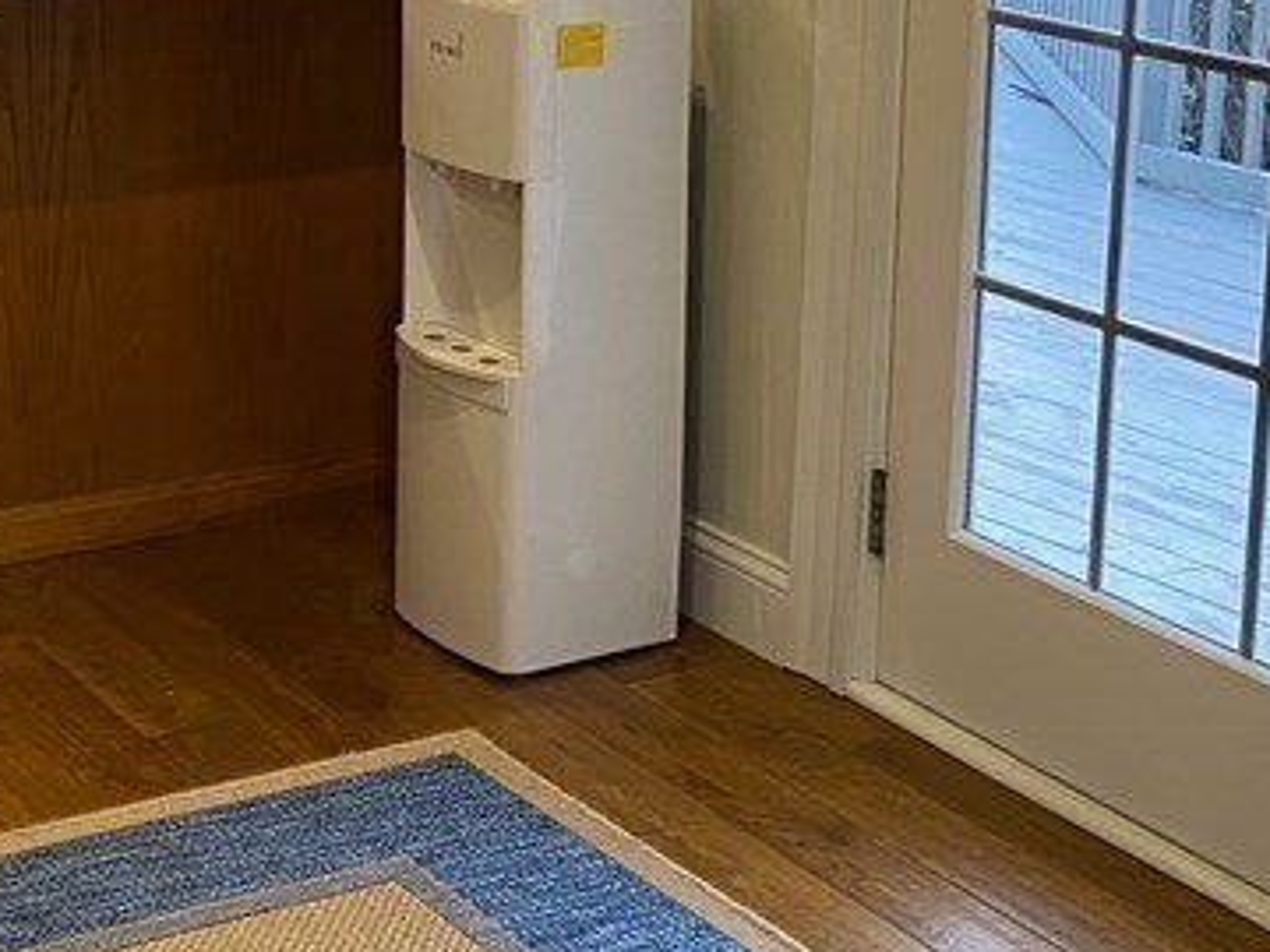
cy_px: -92
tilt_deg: -8.0
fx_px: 2715
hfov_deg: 25.6
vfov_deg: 19.1
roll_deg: -1.6
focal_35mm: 74
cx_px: 173
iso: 125
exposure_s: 1/60
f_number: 1.8
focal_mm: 4.25
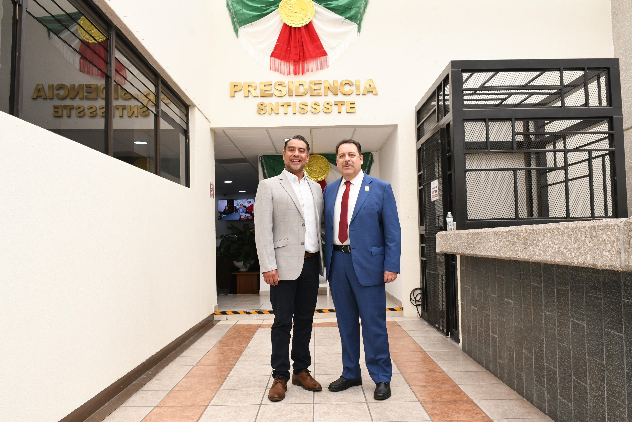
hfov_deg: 67.4
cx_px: 316
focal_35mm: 27
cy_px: 211
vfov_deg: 47.9
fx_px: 474
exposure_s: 1/250
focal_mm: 18
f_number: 8
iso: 1000
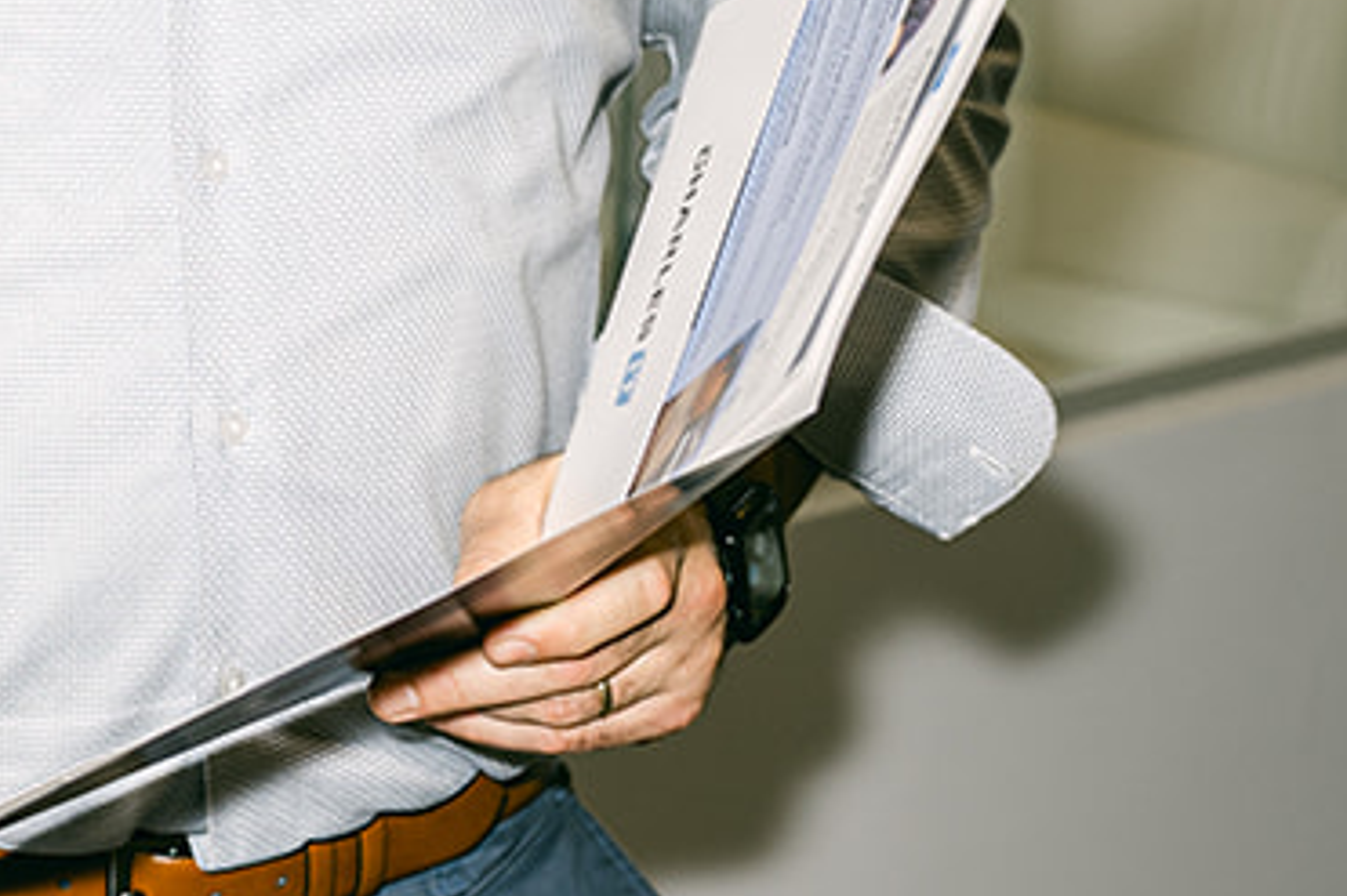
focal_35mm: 151
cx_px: -882
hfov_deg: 12.7
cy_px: -183
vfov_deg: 9.0
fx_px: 5647
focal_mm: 35
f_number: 3.2
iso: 125
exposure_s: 1/80
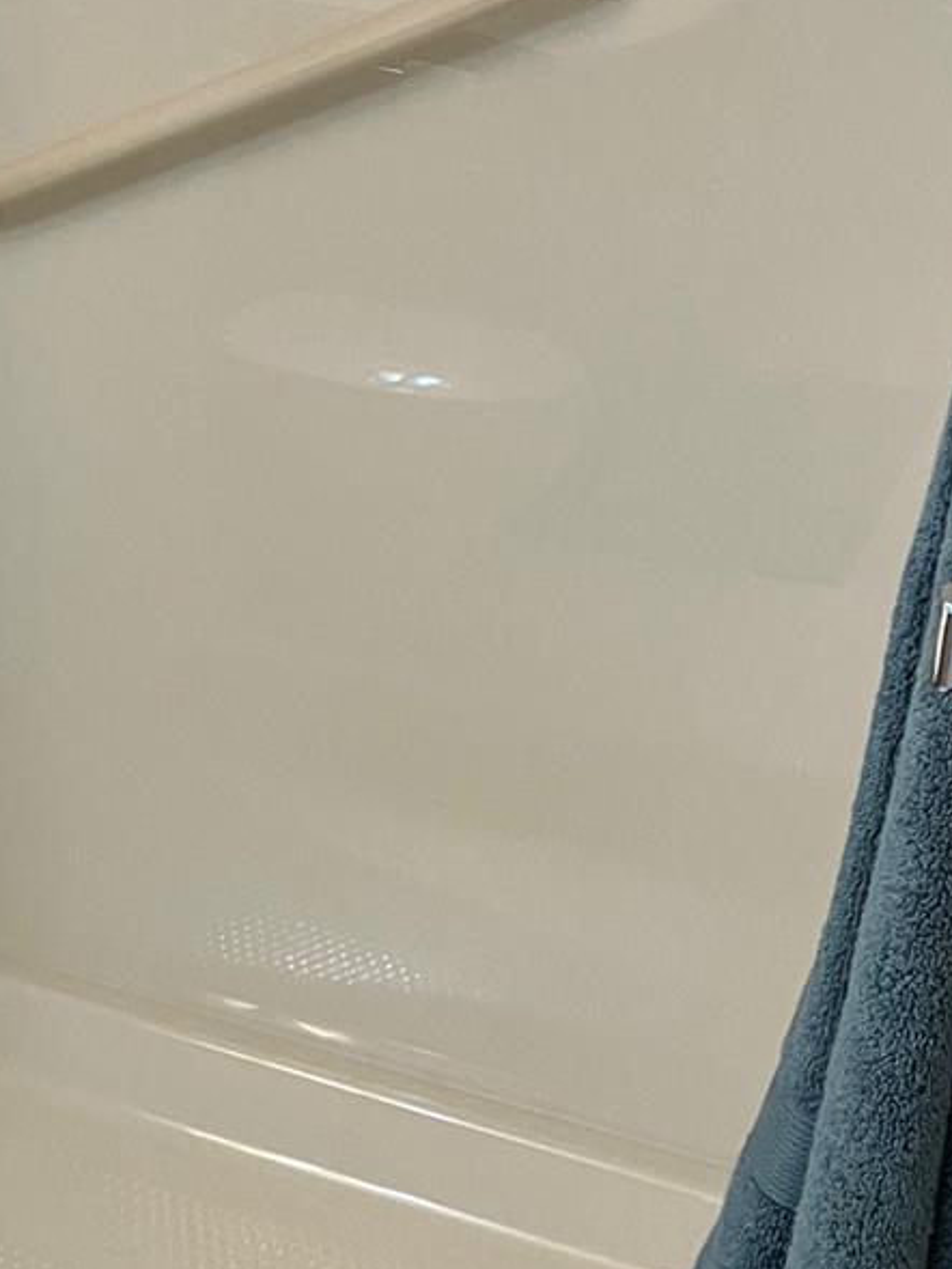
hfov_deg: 19.5
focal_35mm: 73
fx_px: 2676
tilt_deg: -17.1
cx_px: -17
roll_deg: -2.0
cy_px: 330
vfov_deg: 26.4
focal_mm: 3.99
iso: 200
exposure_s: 1/60
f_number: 1.8
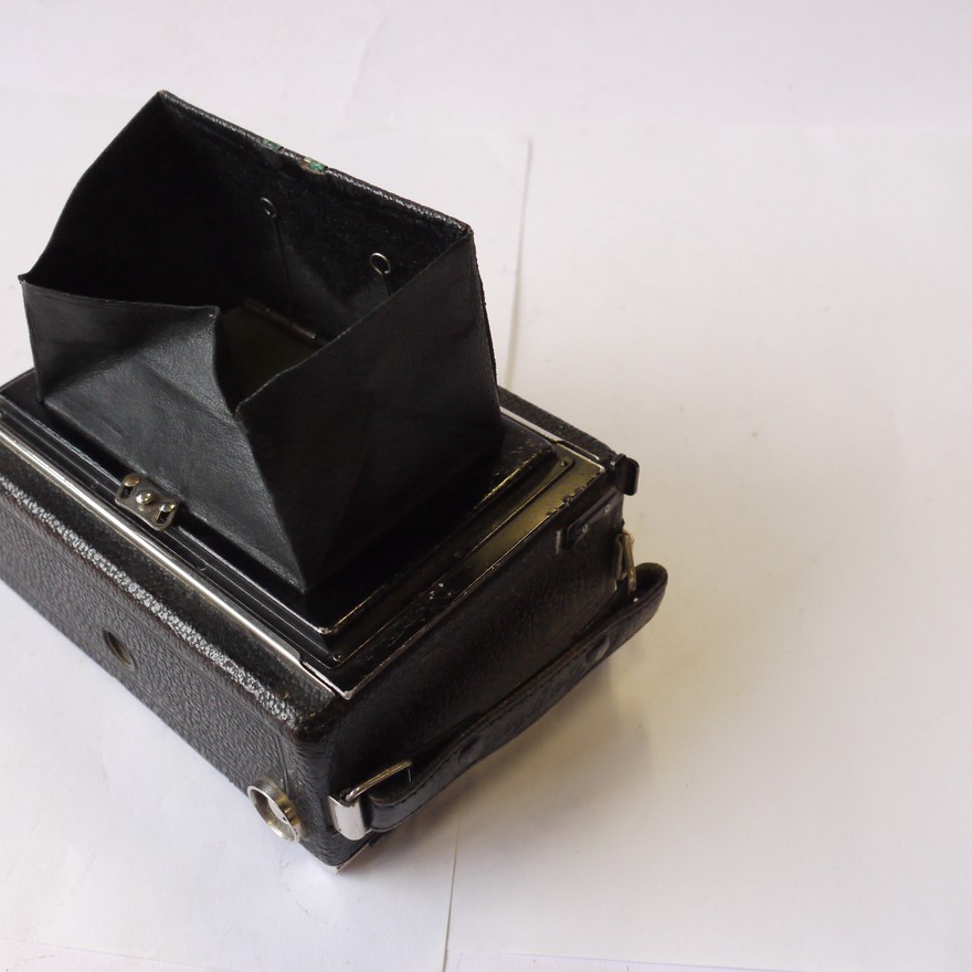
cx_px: 391
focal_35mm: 41
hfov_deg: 40.7
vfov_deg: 40.9
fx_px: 1303
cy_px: 483
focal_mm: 17
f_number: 7.1
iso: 800
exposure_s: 1/160
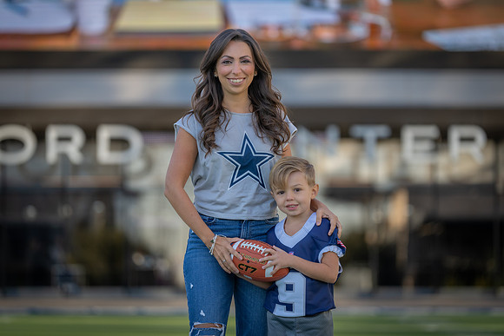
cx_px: 252
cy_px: 168
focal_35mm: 152
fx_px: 2126
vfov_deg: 9.0
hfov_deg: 13.5
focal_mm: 150
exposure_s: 1/500
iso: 100
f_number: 2.8
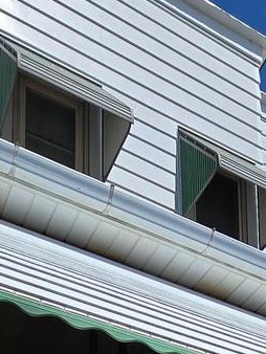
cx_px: 264
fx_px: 604
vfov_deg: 21.0
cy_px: 650
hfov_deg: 23.8
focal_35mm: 59
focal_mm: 2.2
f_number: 2.2
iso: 50
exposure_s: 1/3100
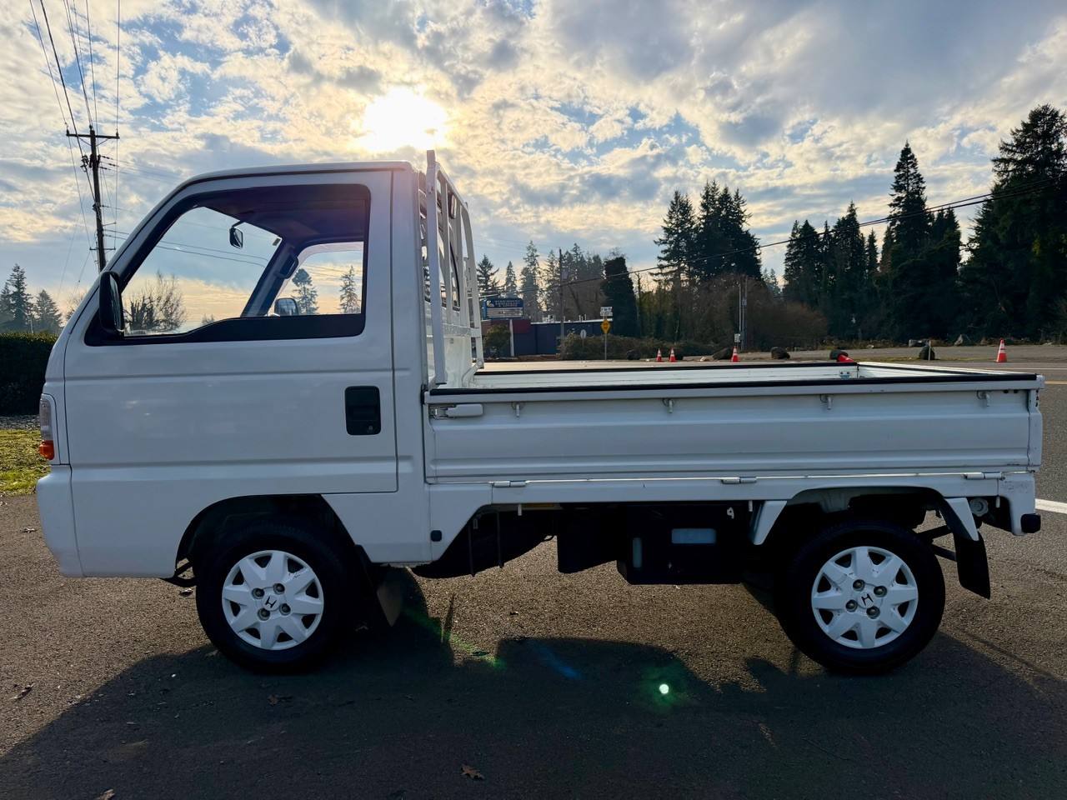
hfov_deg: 71.6
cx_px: 534
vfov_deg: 56.8
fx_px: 740
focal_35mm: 24
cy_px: 400
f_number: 1.78
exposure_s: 1/6711
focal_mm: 6.76
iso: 100
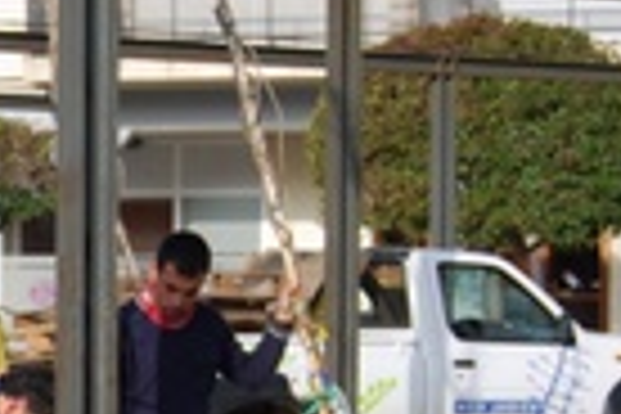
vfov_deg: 8.1
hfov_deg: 11.8
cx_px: -184
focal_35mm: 169
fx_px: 2912
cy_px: 466
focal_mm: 31
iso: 100
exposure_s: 1/200
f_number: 7.1
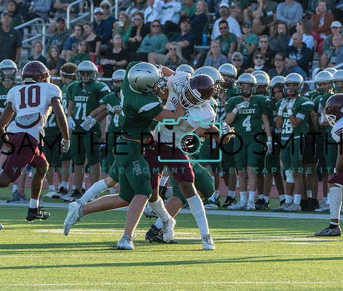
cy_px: 167
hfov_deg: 4.1
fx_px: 4821
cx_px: 136
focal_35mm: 464
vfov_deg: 3.5
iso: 800
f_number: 5.6
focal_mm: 192
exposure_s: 1/1250
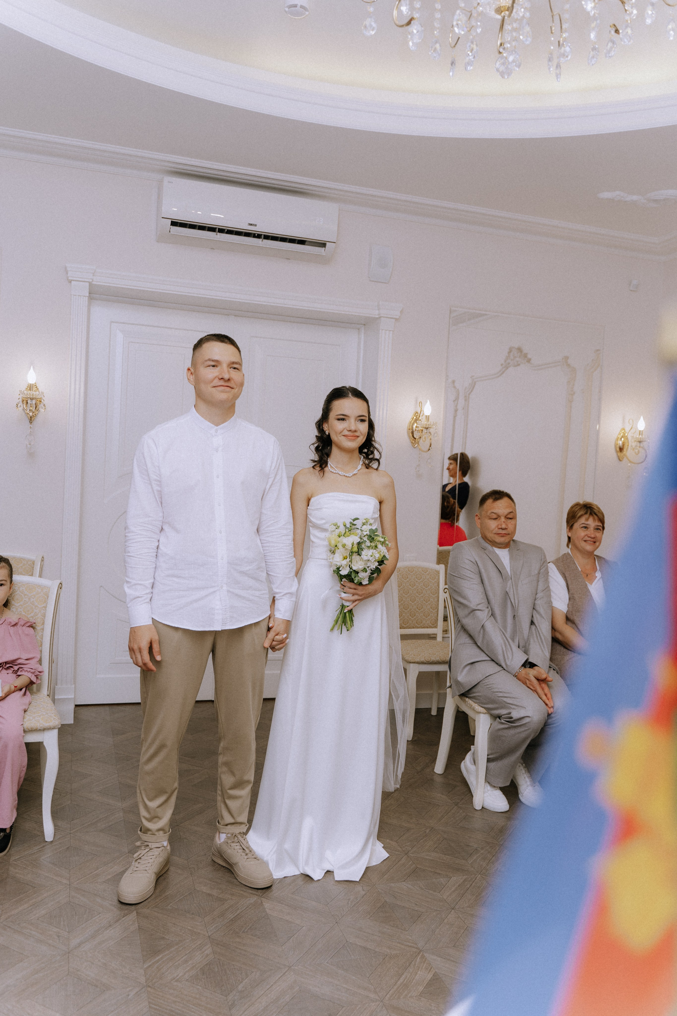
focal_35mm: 29
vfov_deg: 63.7
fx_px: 818
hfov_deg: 45.0
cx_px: 338
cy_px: 508
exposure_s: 1/100
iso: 250
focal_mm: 29
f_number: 3.5
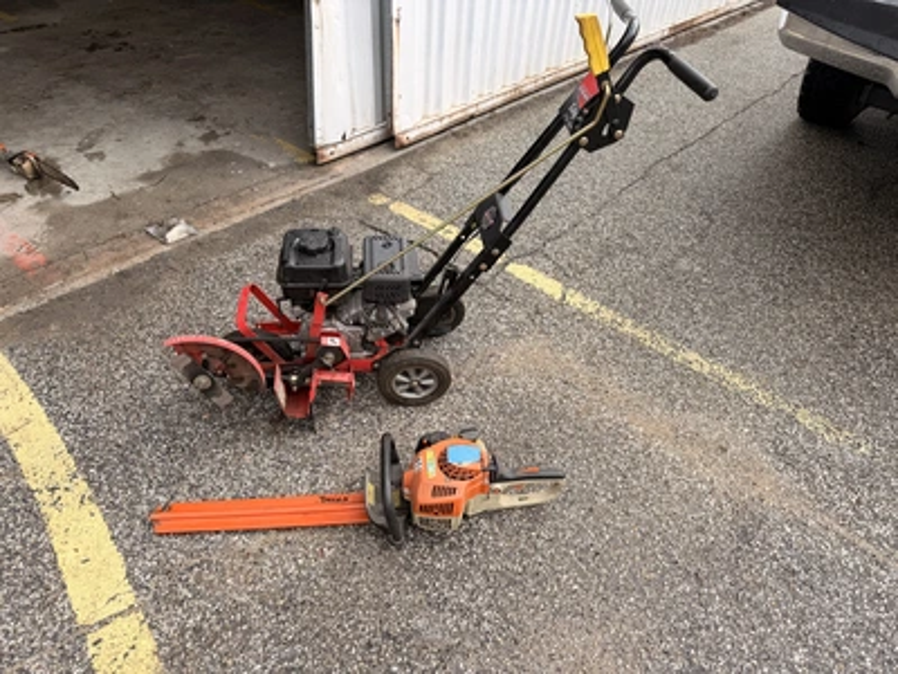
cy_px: 337
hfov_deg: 71.6
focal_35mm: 24
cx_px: 449
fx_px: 623
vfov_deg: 56.8
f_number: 1.78
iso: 80
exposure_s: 1/677
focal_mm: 6.76
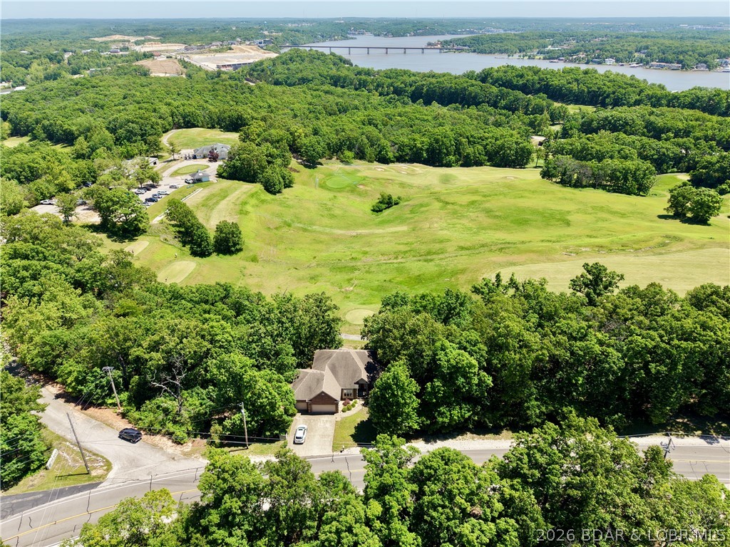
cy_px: 274
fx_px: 506
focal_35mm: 24
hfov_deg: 71.6
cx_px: 365
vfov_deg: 56.8
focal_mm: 8.67
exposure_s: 1/3000
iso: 200
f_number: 1.8
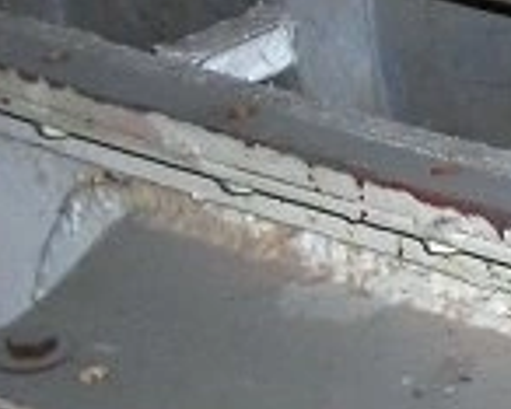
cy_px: 217
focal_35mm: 260
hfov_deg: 6.8
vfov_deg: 6.0
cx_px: 1410
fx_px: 3935
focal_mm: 6.3
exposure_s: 1/60.1
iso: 50
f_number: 3.2
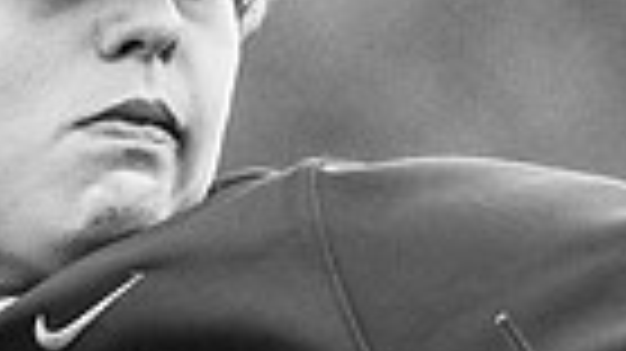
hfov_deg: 0.7
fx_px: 48806
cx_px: -598
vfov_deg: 0.4
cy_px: 199
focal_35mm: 2942
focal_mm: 380
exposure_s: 1/1000
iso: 5600
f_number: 5.6
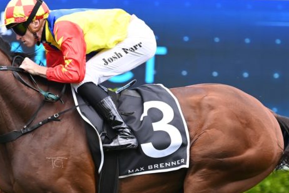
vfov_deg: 2.4
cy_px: 143
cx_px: 104
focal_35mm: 576
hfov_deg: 3.6
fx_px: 4624
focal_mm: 260
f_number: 5.6
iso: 1250
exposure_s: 1/1600
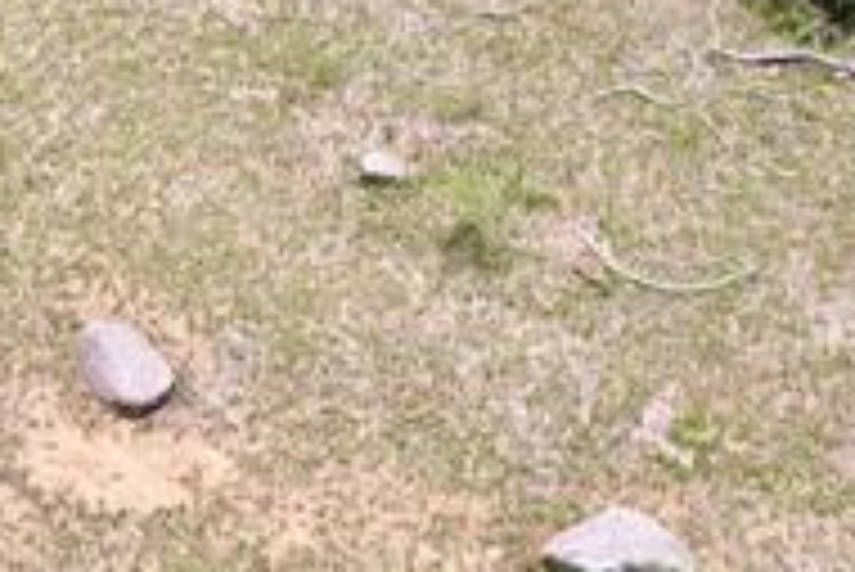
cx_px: 94
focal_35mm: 112
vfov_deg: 11.2
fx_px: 2662
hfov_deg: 18.0
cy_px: -545
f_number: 2.8
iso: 100
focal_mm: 3.61
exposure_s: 1/470
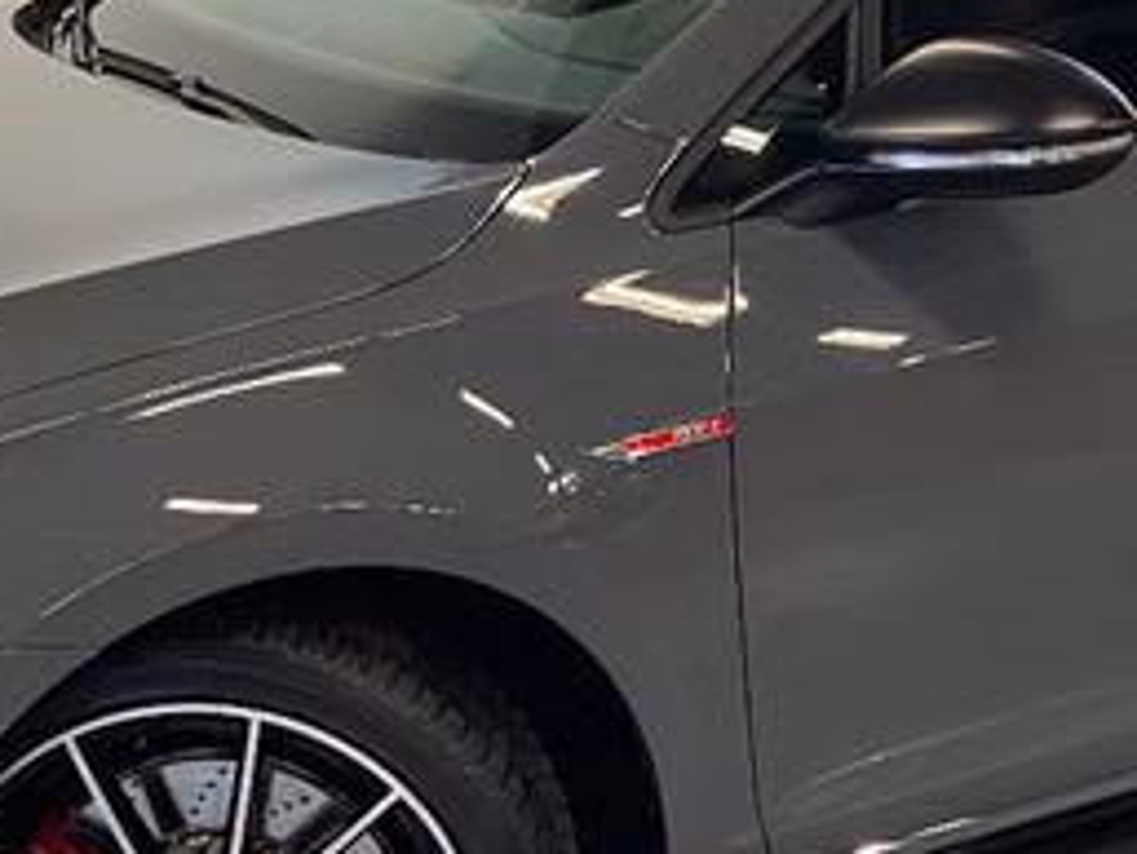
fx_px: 2662
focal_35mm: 81
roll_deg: +1.6
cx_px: 677
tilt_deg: -20.4
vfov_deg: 18.2
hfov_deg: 24.1
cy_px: 531
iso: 160
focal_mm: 4.25
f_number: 1.8
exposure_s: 1/50
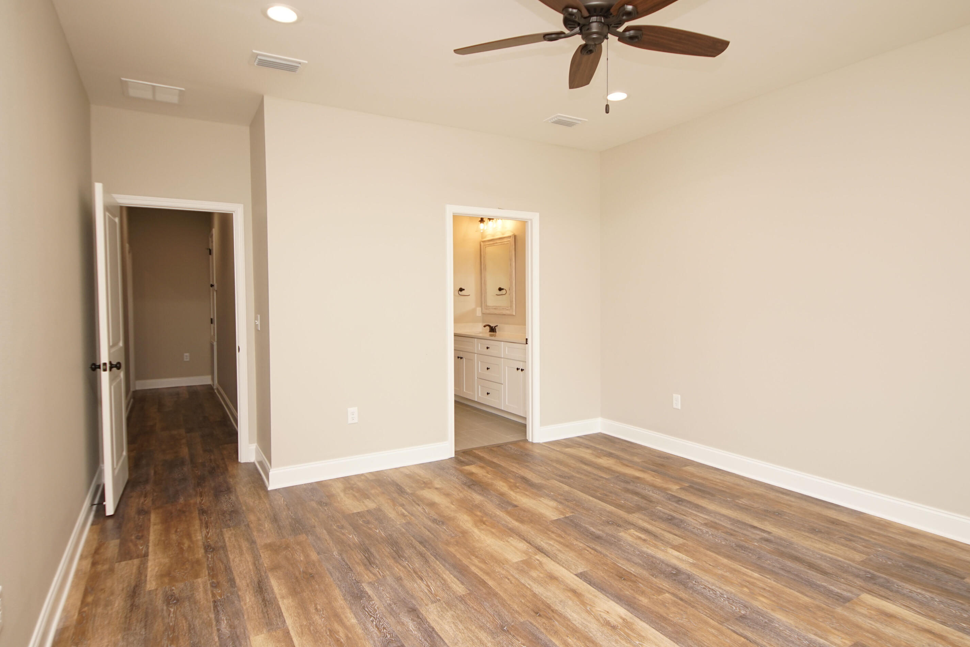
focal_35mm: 19
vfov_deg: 64.6
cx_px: 511
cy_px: 320
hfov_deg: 86.8
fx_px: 512
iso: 320
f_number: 4.5
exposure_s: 1/60
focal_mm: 12
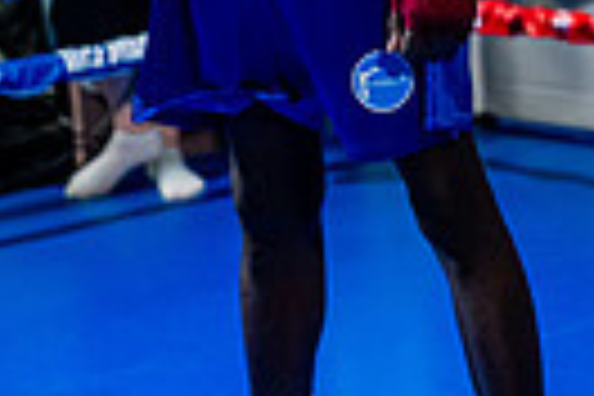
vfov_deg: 6.2
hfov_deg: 9.3
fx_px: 3613
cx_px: 716
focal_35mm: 219
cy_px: -236
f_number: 2
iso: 4000
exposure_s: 1/1000
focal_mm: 50
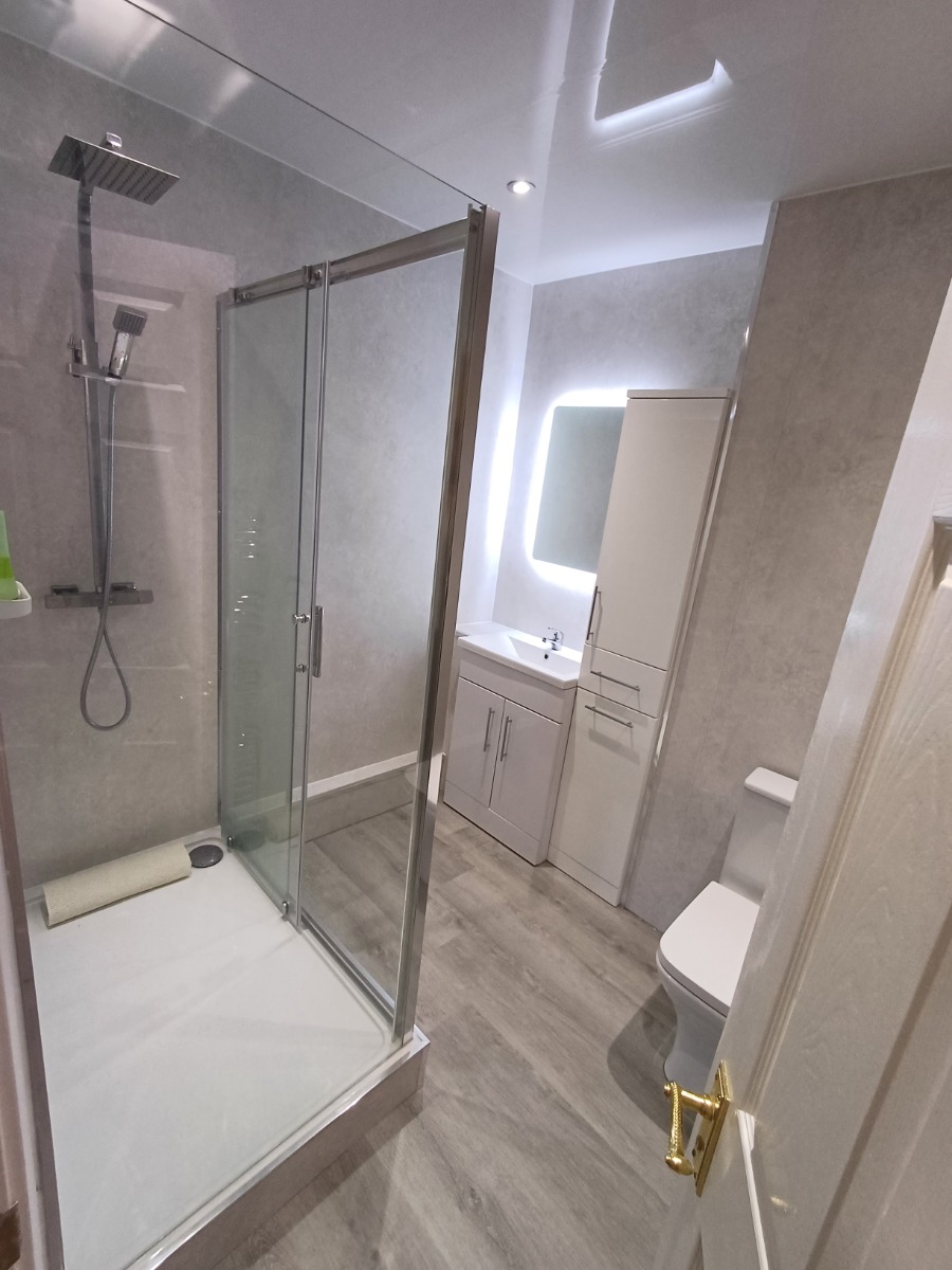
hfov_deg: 78.1
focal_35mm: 16
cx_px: 476
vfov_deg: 94.5
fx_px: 587
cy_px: 635
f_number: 2.2
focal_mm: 1.64
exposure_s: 1/50
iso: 100
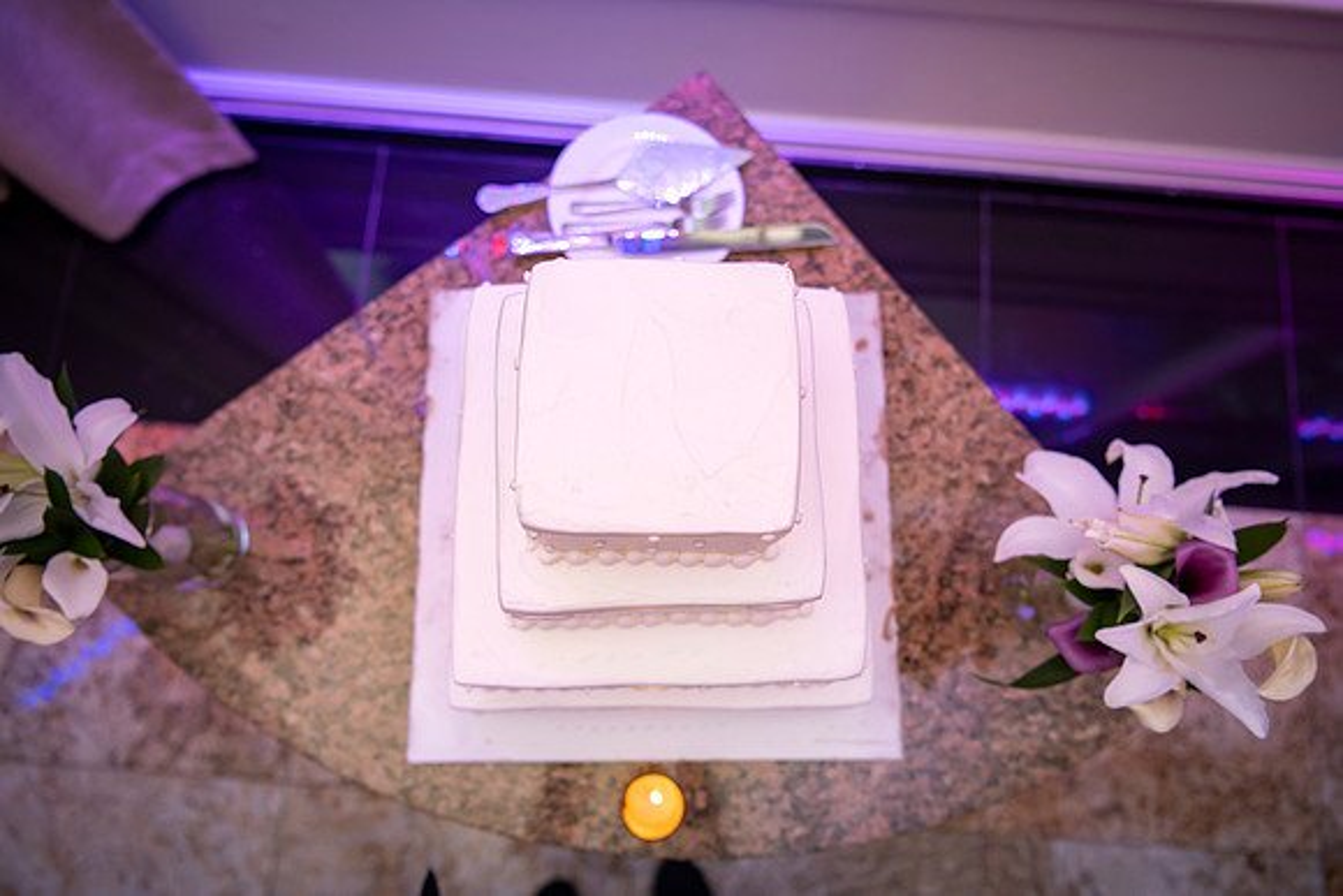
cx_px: 667
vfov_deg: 51.0
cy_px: 443
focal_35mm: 25
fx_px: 940
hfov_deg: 71.1
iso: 800
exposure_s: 1/400
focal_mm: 24
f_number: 2.8
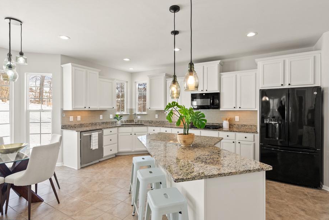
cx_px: 166
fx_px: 164
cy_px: 109
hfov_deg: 90.0
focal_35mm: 18
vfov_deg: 67.4
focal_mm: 16
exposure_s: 1/125
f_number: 8
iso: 1600
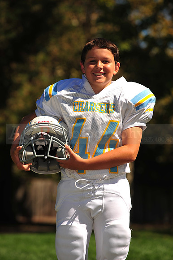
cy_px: 130
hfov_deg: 7.8
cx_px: 86
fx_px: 1263
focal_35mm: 175
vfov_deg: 11.8
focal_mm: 175
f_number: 5
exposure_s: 1/1000
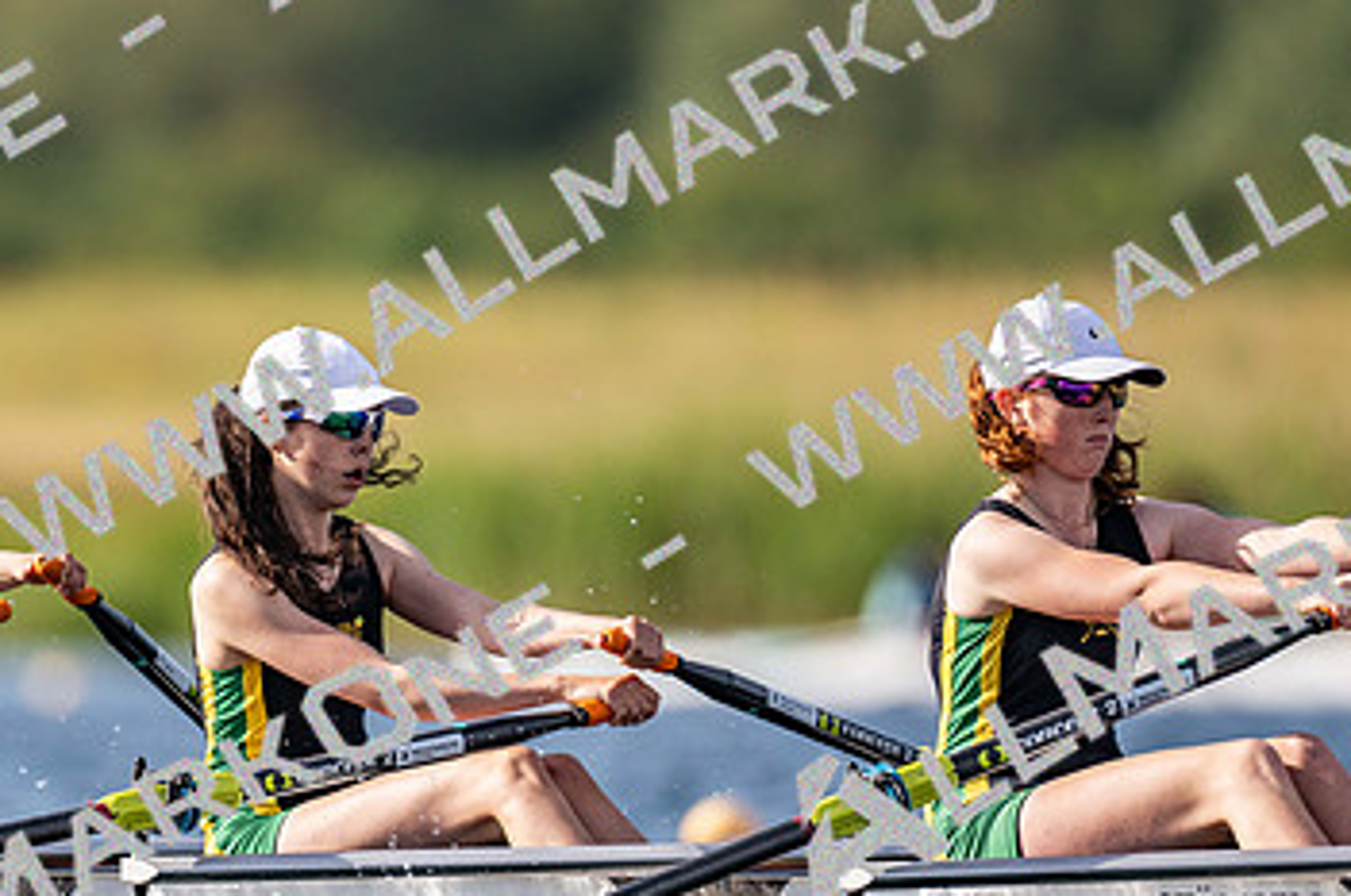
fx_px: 37213
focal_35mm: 993
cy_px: 573
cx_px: 466
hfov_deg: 2.1
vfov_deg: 1.4
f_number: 4
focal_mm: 600
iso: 280
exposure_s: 1/2500
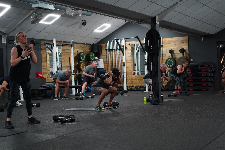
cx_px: 112
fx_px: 312
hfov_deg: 39.6
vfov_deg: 27.0
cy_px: 75
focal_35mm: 50
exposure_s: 1/160
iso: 800
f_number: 1.8
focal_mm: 50
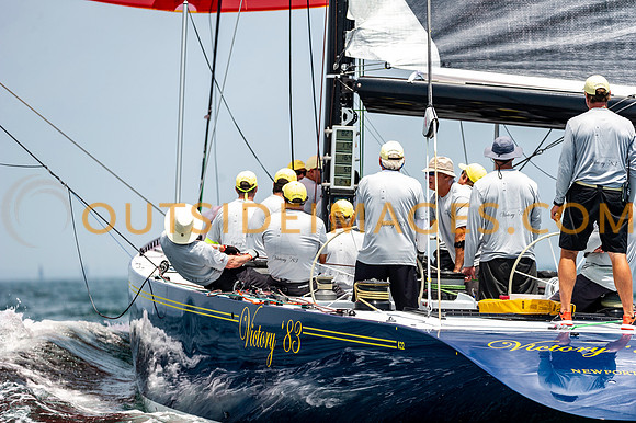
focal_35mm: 290
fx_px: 5120
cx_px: 318
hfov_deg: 7.1
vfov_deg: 4.7
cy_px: 212
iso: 400
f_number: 5
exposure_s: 1/2500
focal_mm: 290
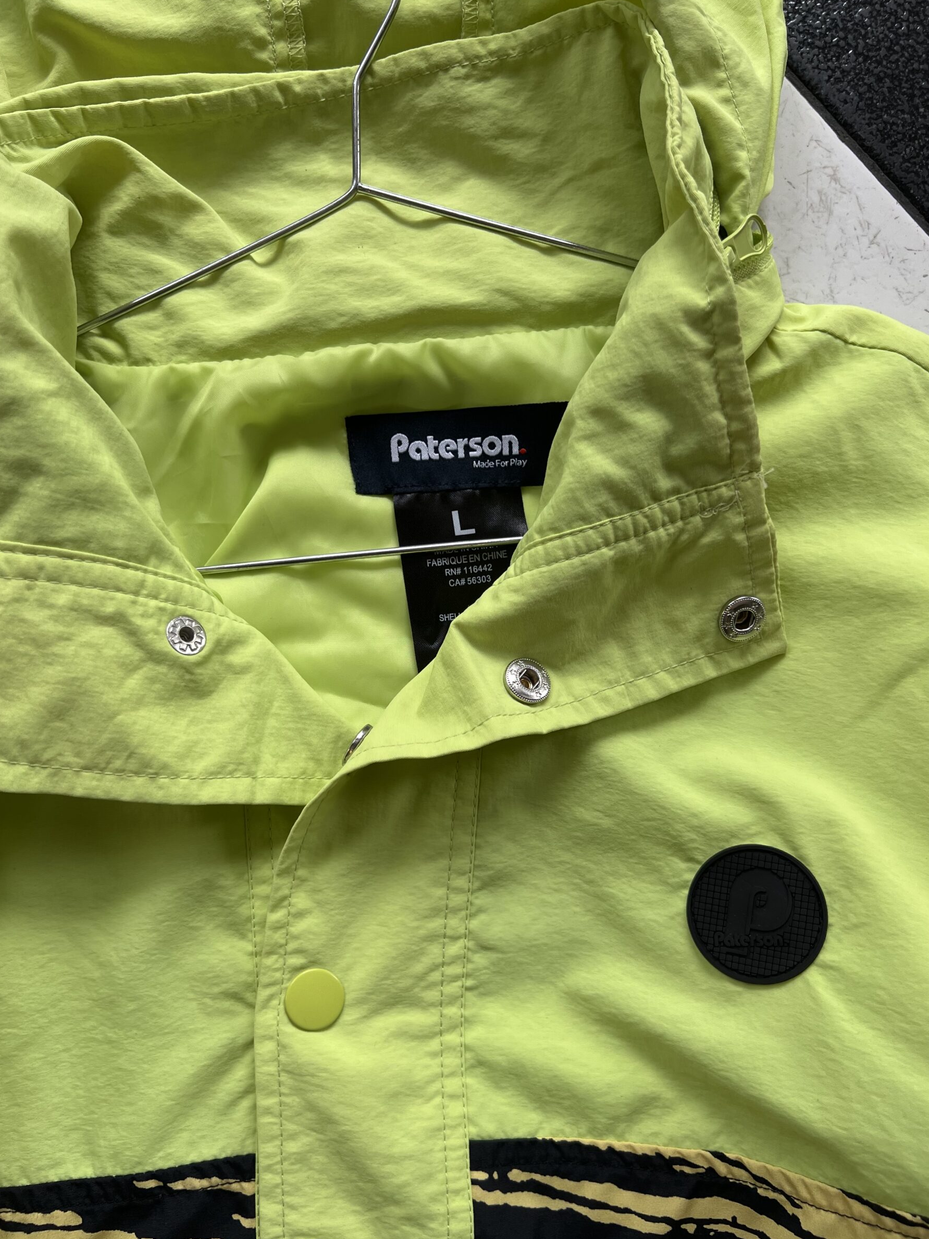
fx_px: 1002
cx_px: 438
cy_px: 653
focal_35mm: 28
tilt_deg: -85.1
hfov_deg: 49.7
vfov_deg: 63.4
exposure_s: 1/383
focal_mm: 5.7
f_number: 1.5
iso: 50
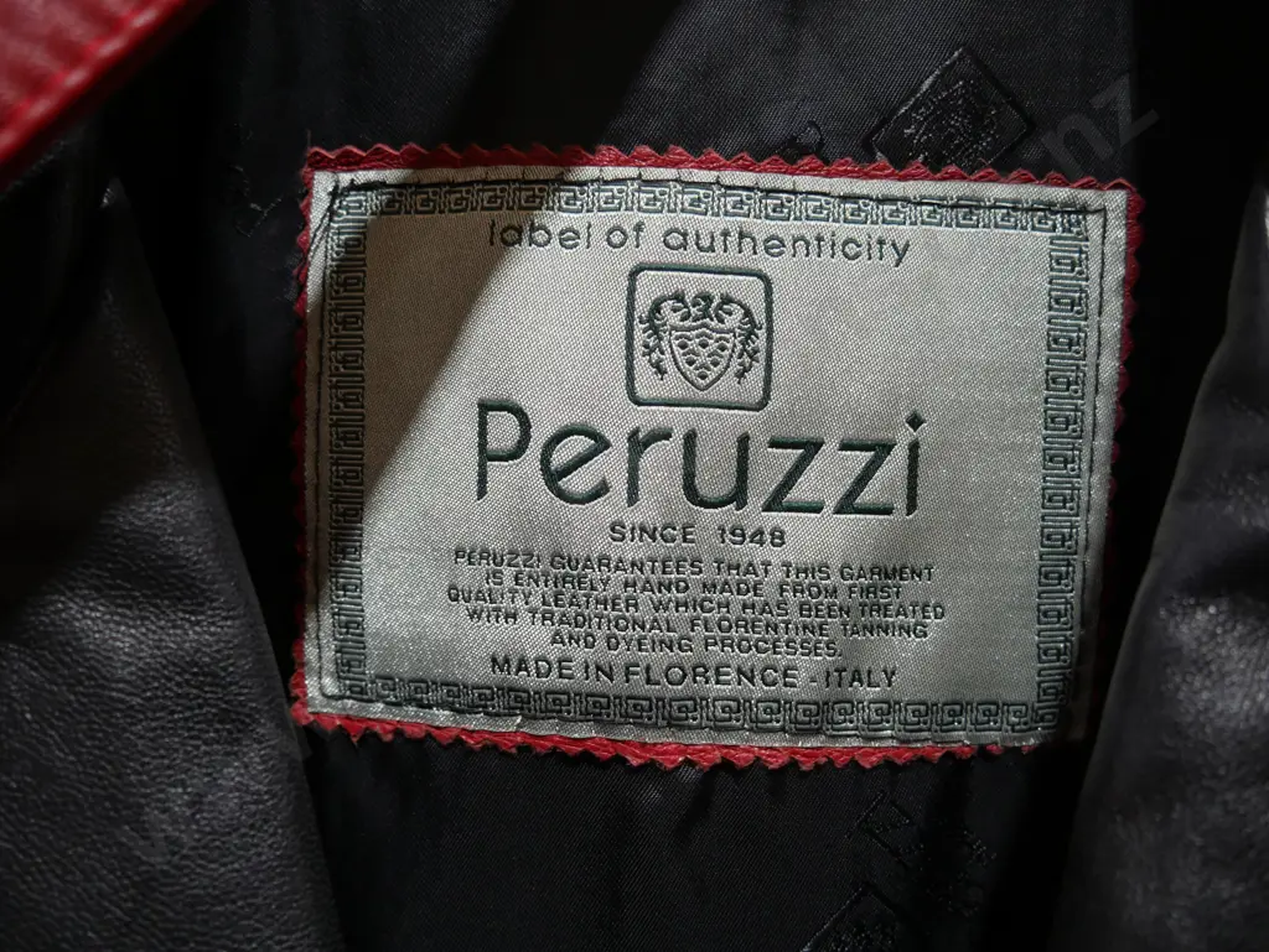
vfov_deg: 49.8
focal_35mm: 28
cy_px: 476
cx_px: 634
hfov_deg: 63.4
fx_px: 1027
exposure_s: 1/60
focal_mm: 14
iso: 320
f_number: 3.5
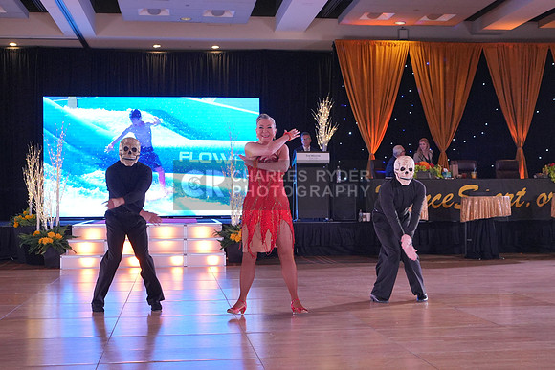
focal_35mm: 52
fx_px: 802
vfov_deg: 26.0
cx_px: 278
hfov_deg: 38.2
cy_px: 185
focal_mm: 35
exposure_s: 1/400
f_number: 4
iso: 2000
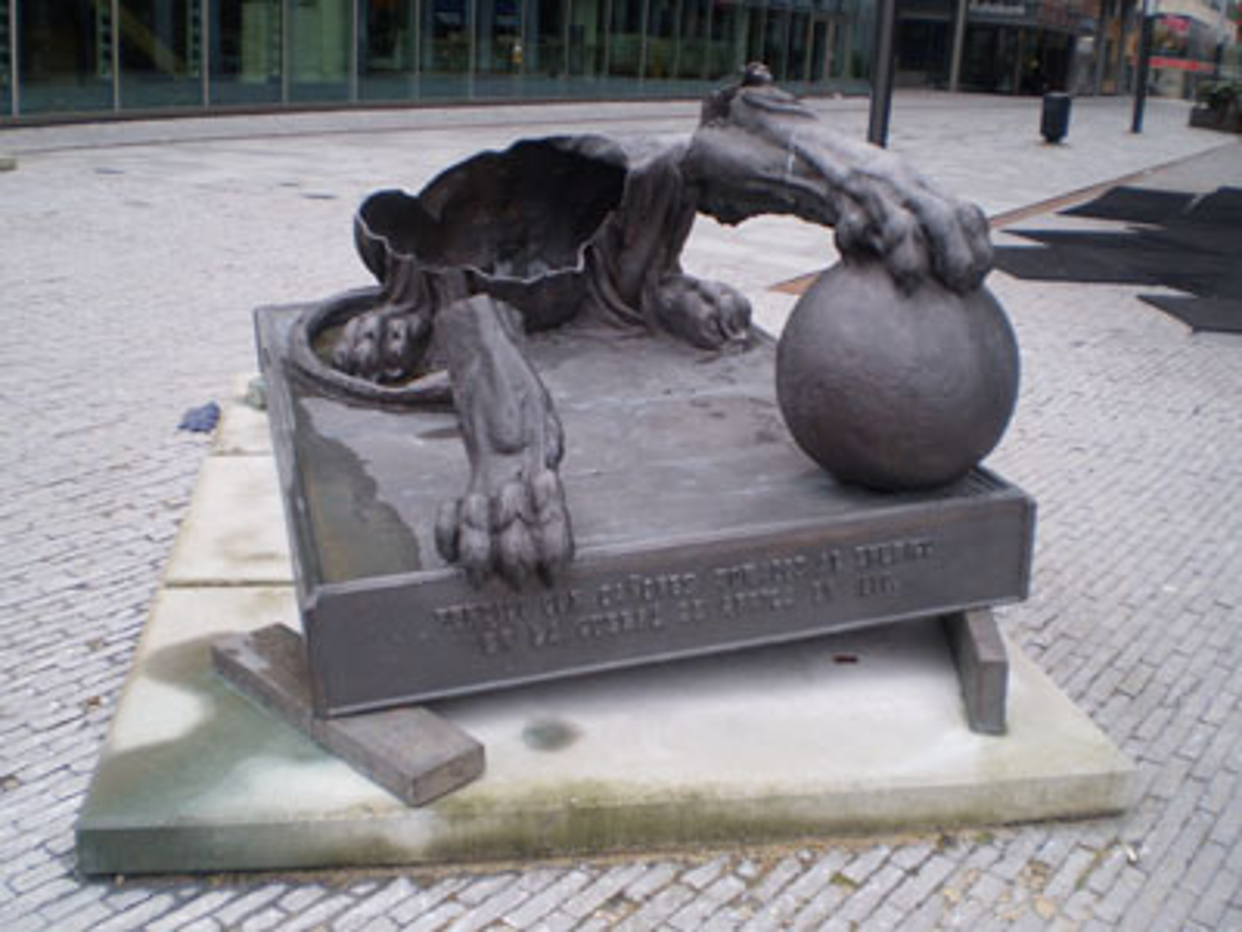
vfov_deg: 39.7
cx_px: 621
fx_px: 1292
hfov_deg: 51.4
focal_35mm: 36
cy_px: 466
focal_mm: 6.3
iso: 64
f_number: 3.1
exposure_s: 1/60
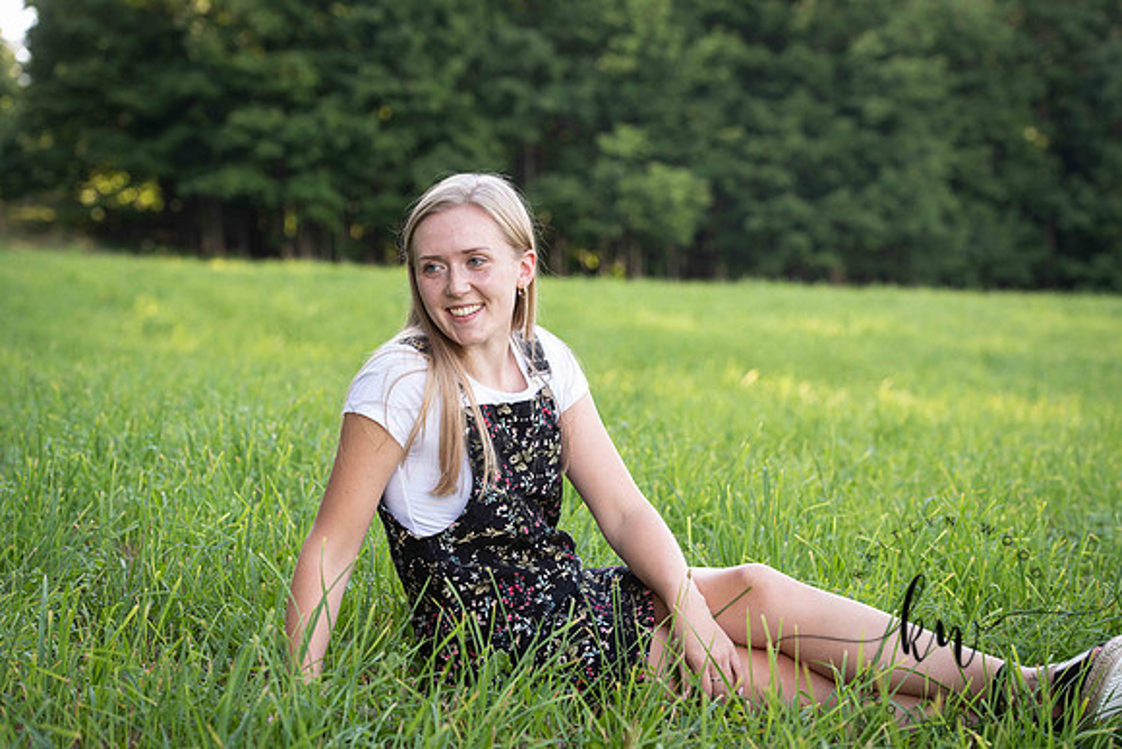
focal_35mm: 93
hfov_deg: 21.8
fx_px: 2908
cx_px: 561
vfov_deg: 14.7
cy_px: 374
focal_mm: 92
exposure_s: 1/200
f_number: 4.5
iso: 400
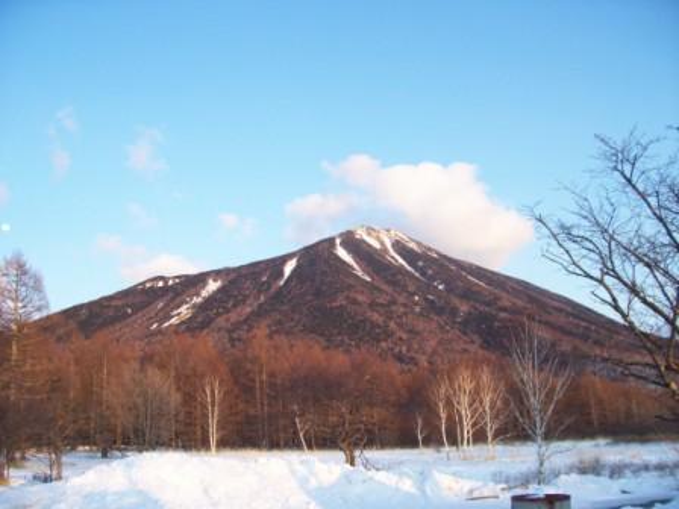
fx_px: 667
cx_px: 340
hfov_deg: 54.0
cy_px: 254
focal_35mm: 34
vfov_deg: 41.8
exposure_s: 1/235
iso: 80
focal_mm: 5.6
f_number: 2.7
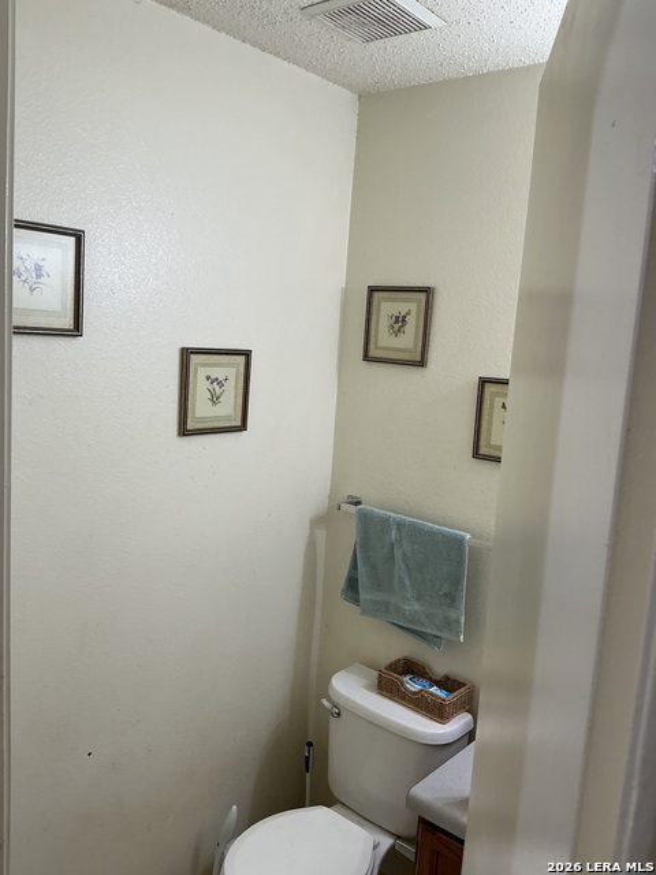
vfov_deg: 61.7
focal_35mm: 29
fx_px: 733
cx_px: 328
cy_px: 438
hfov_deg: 48.2
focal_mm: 3
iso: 50
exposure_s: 1/60
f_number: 1.8
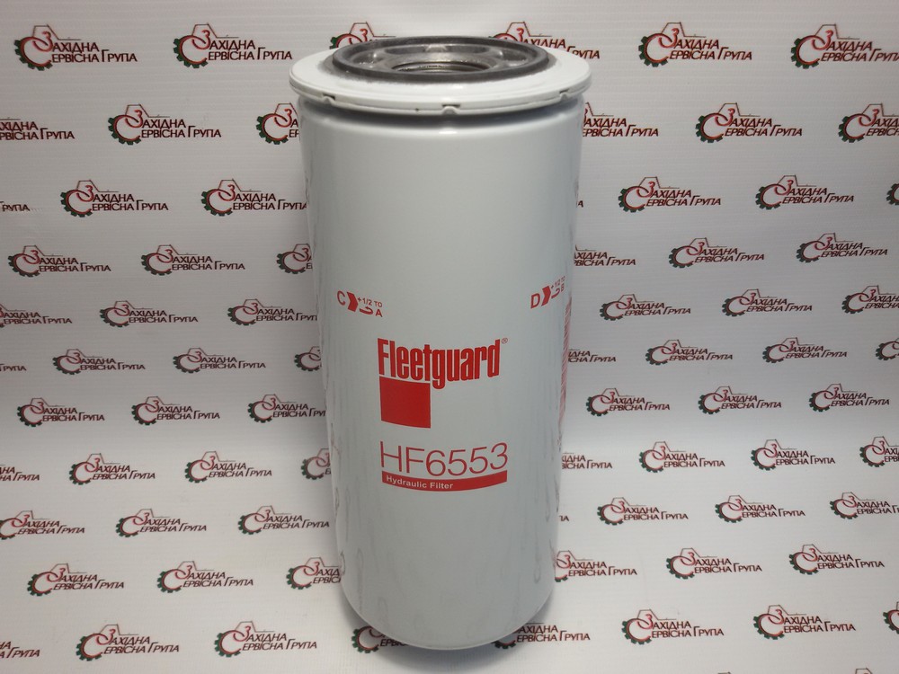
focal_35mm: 31
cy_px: 337
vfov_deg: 45.4
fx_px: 805
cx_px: 450
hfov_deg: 58.4
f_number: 2.4
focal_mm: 2.93
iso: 40
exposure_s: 1/50
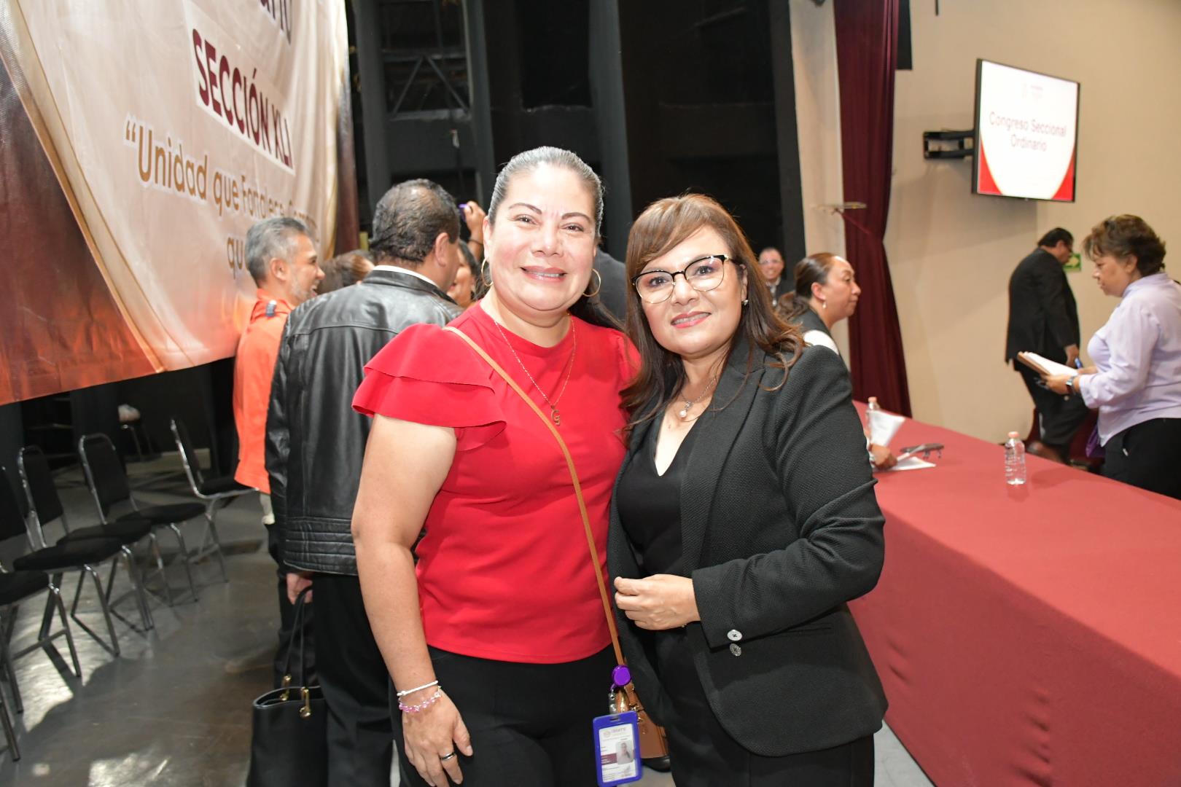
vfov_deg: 36.9
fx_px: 1181
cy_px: 394
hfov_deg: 53.1
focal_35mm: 36
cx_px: 590
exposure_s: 1/60
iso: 3200
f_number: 4
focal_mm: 24
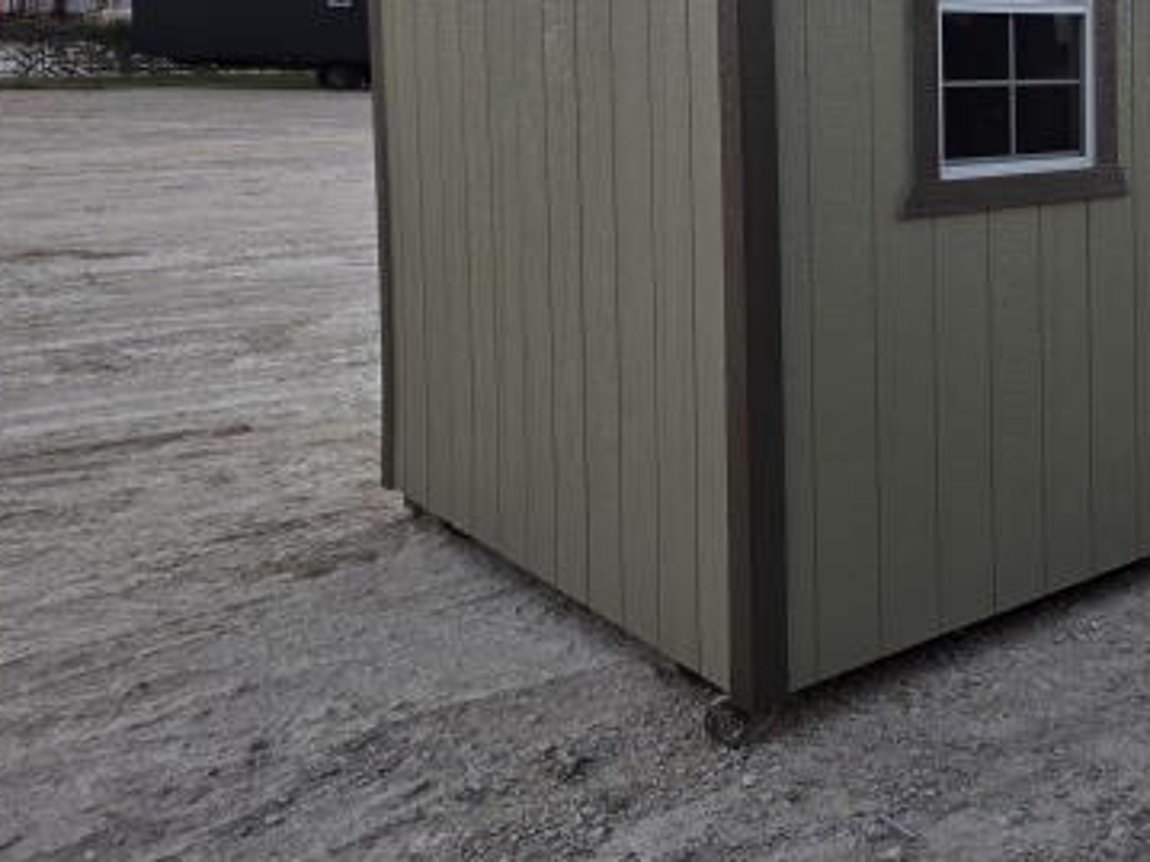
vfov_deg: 33.9
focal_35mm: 41
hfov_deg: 42.9
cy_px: 154
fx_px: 1362
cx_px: 977
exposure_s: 1/180
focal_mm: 6.5
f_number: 1.4
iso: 40
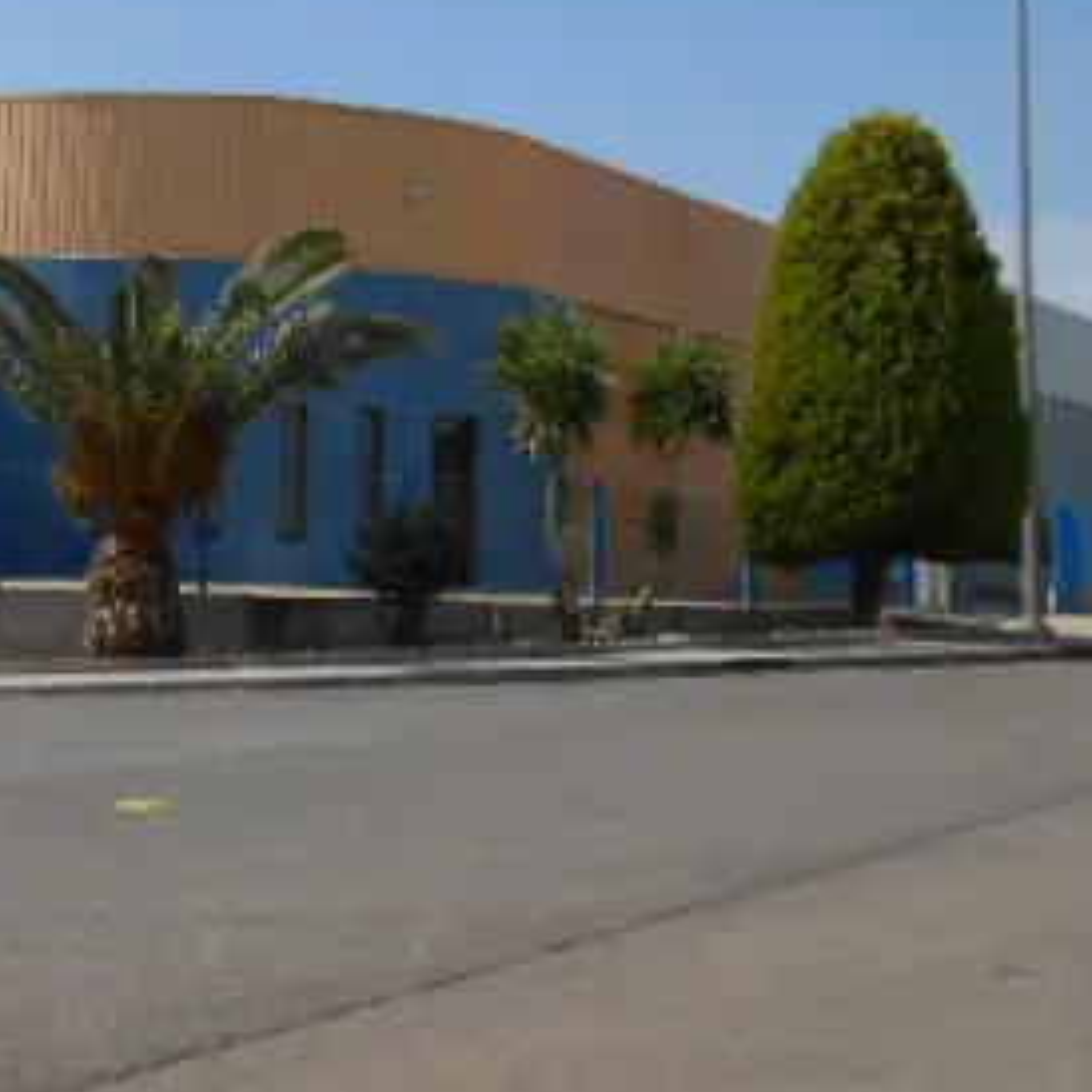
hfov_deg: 26.8
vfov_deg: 27.3
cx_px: 116
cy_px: 263
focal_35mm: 62
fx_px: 2213
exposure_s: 1/1250
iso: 80
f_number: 3.8
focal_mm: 5.3
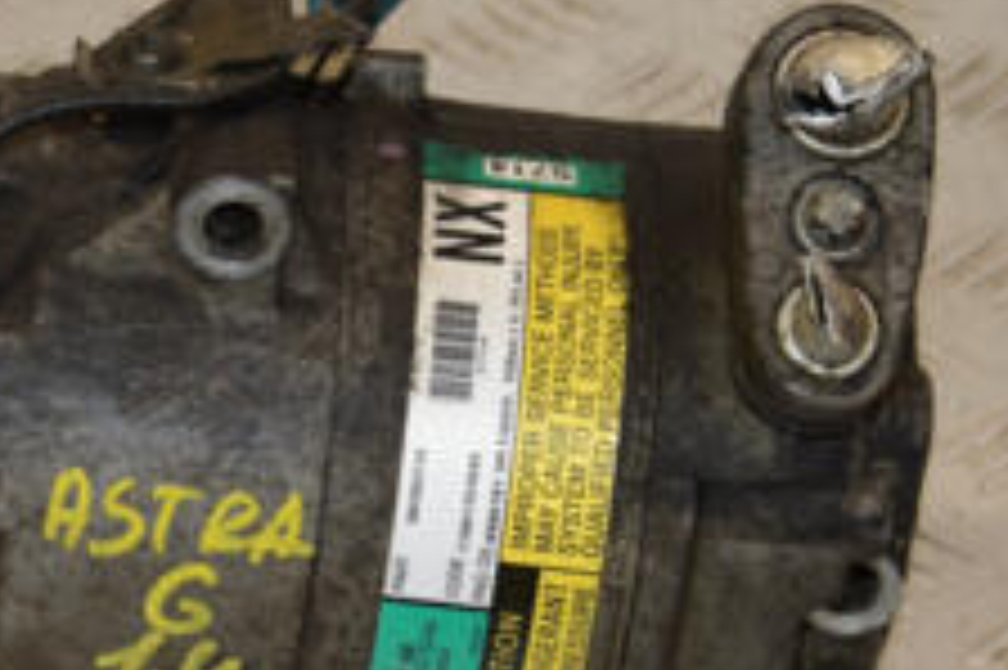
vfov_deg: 6.8
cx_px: 212
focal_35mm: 201
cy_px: 324
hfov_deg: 10.2
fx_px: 5624
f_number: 6.3
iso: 800
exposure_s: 1/200
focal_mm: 50
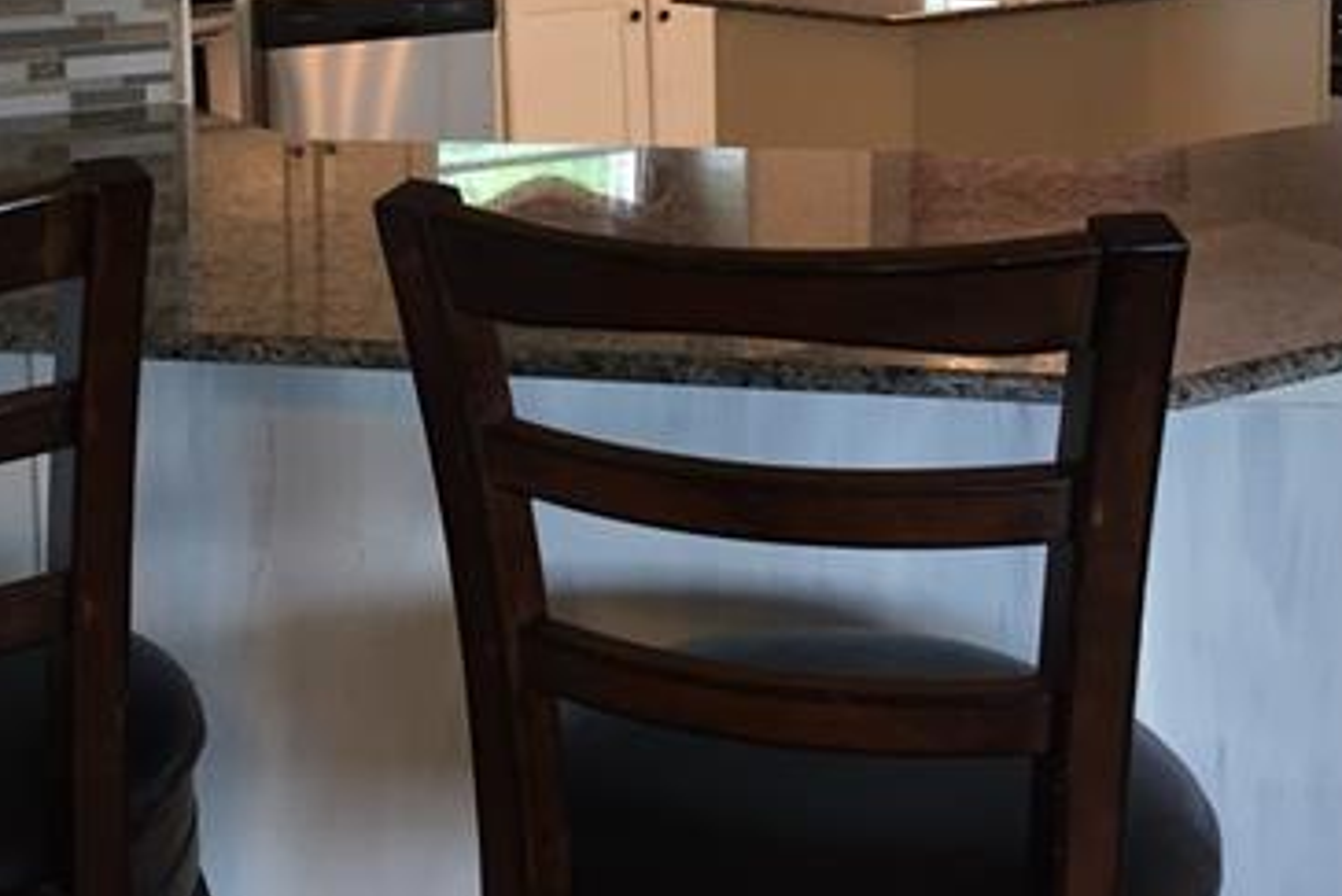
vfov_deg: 24.6
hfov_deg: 37.3
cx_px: 512
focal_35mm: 53
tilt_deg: -7.6
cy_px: 41
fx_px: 1976
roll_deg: +0.2
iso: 80
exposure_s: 1/30
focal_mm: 4.15
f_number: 2.2
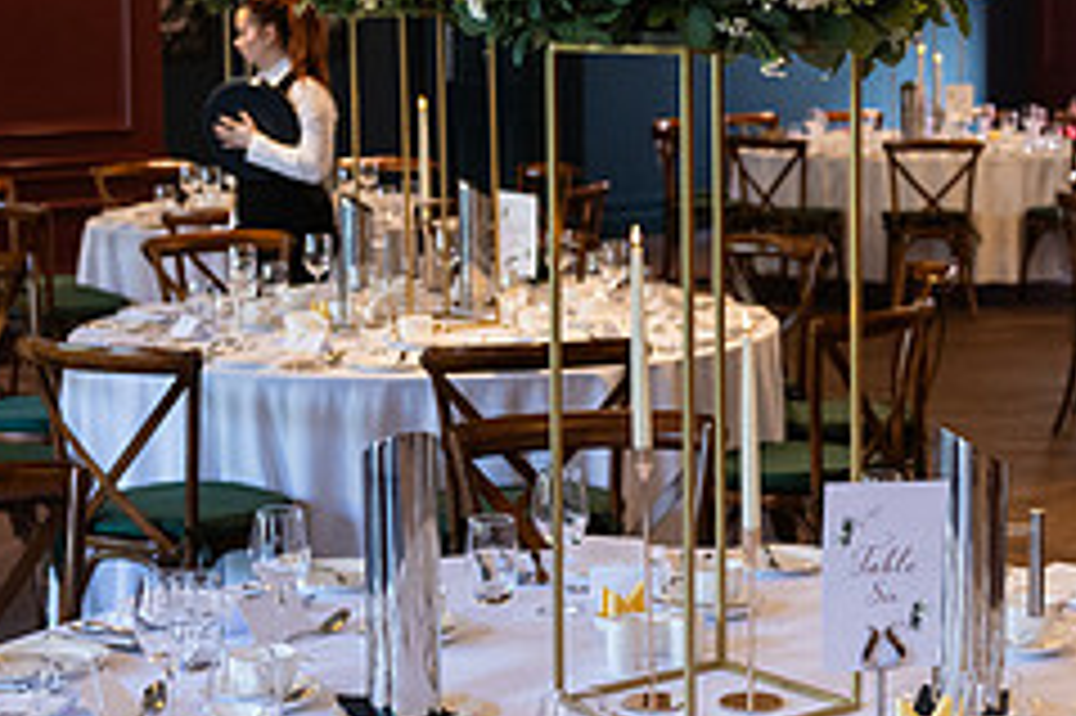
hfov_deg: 23.8
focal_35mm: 85
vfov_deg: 16.0
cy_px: 205
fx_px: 2539
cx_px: 734
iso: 800
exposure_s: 1/160
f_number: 3.5
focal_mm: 35
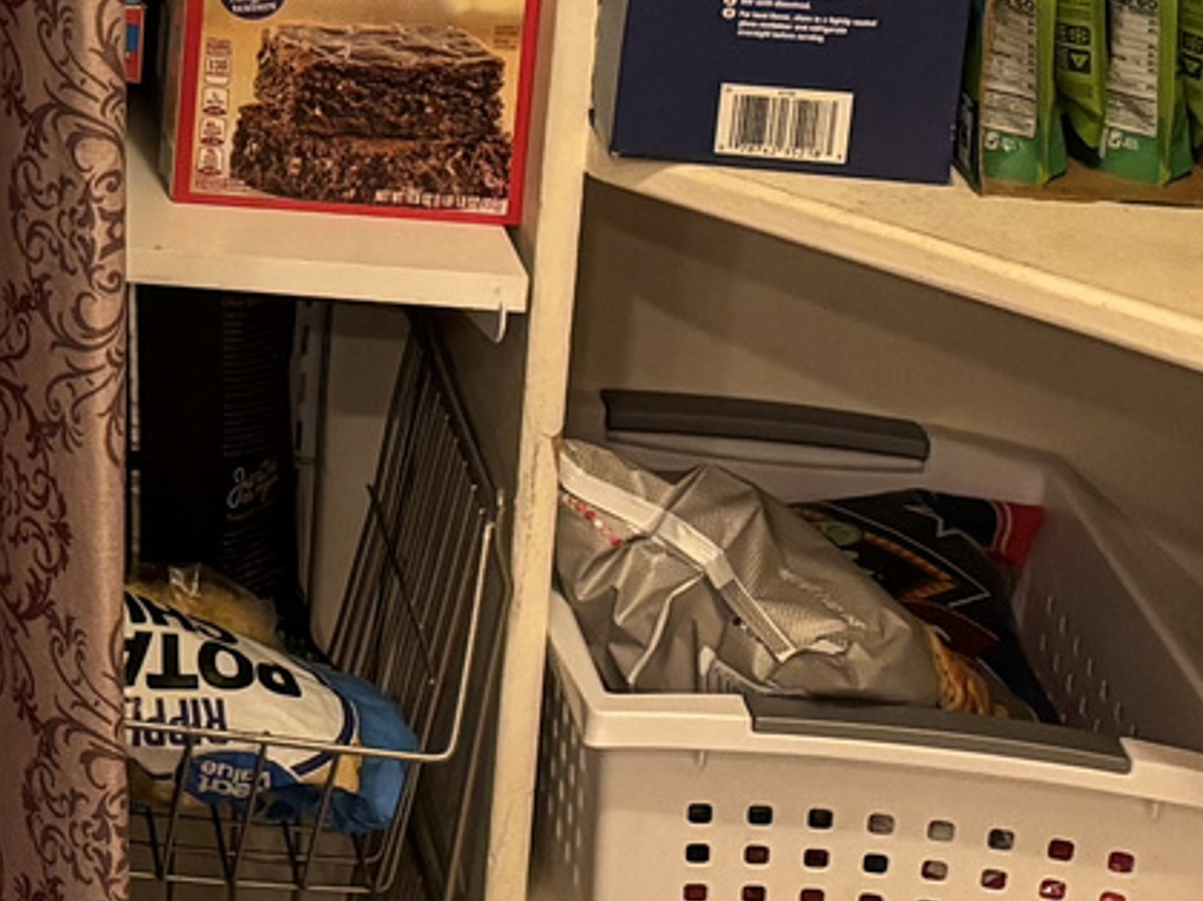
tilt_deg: -13.1
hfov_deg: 12.4
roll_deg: +0.7
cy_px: -287
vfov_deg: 11.4
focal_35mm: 127
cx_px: -1637
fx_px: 4412
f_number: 1.6
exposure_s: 1/60
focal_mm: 5.96
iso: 250
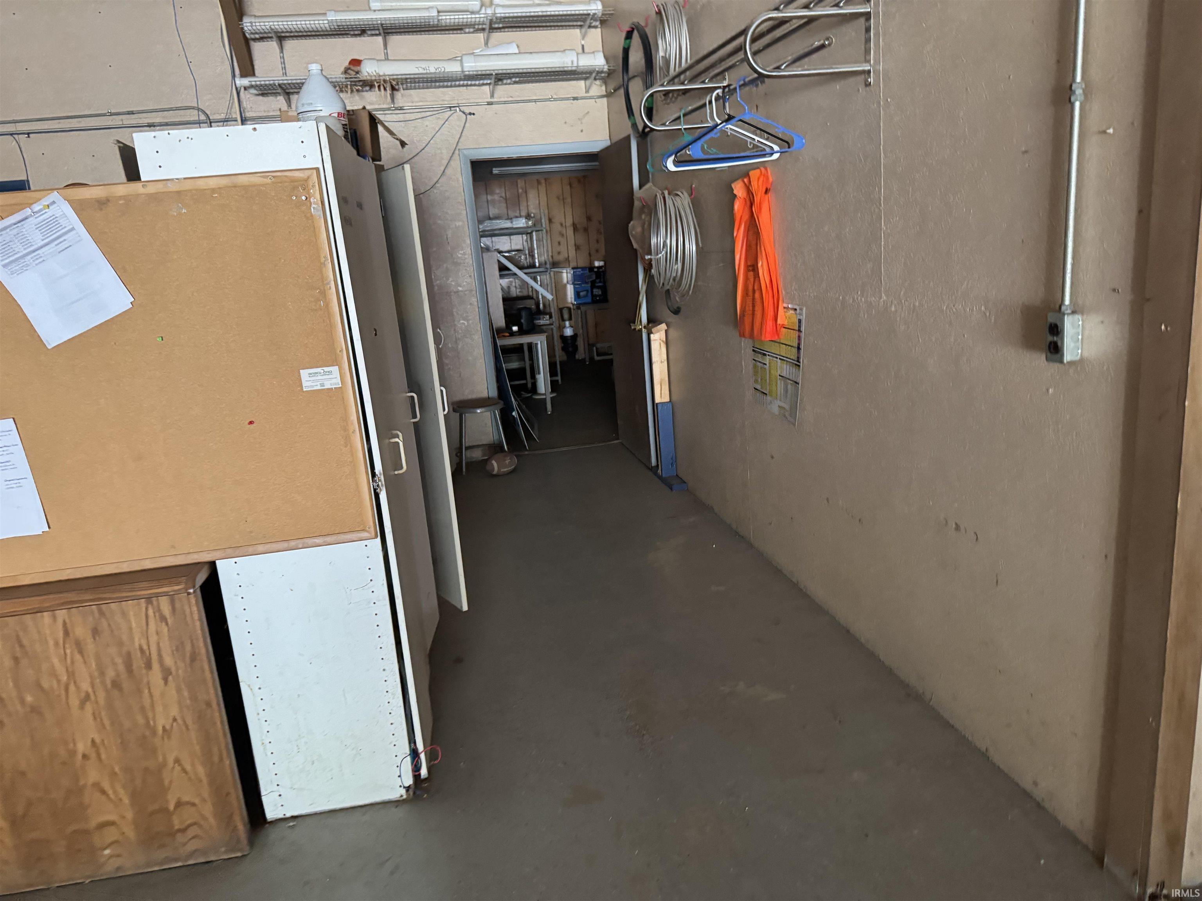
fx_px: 833
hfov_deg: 71.6
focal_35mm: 24
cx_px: 601
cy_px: 450
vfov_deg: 56.8
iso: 800
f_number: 1.78
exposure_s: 1/56
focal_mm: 6.76
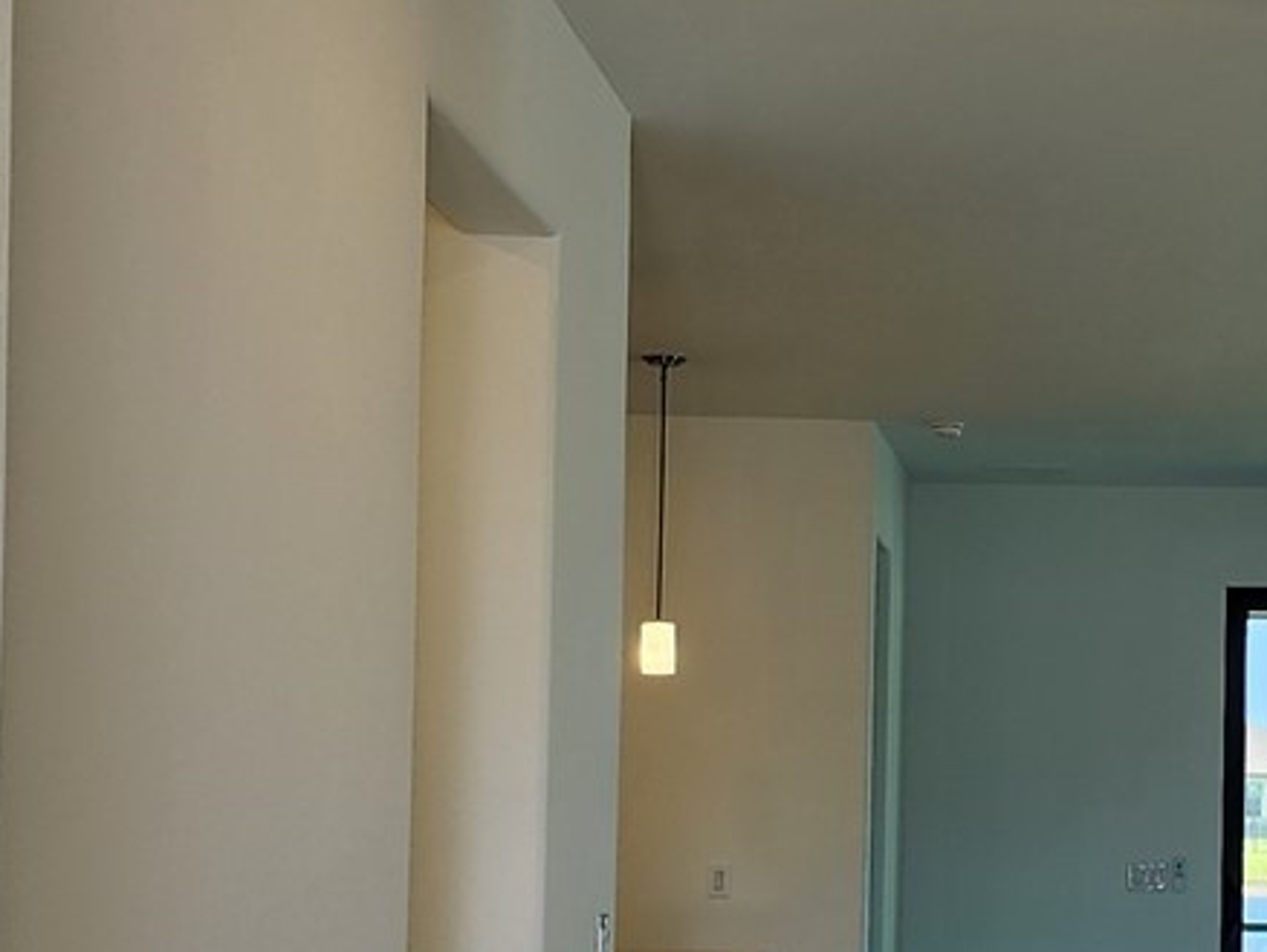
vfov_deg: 17.4
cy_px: 778
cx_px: 1010
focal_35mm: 84
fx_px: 3076
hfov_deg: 23.0
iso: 40
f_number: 1.8
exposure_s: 1/120
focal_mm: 6.4
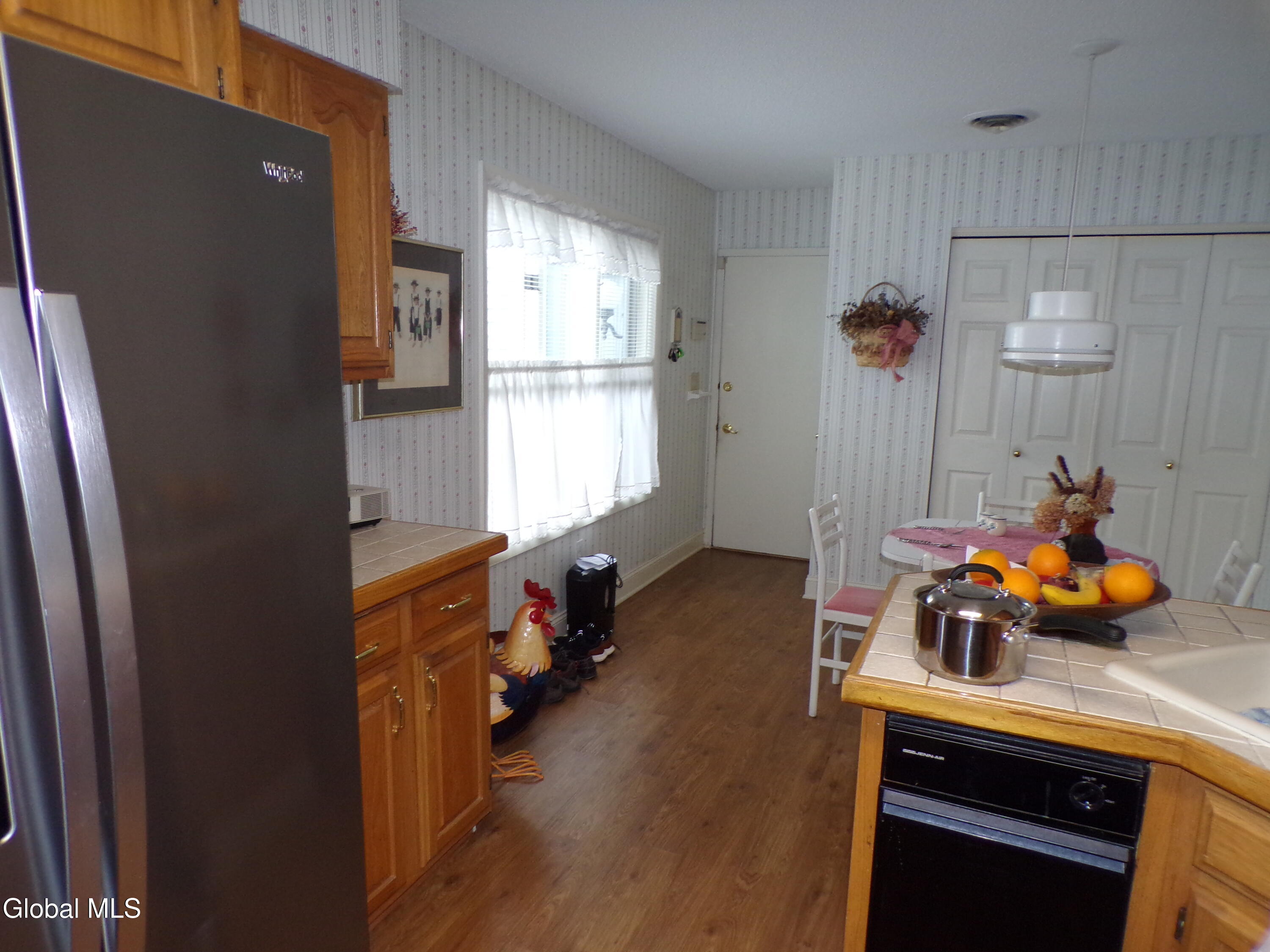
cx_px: 635
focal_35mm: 24
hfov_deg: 71.6
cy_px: 476
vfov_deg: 56.8
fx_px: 881
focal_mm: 4.3
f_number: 3
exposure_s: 1/34
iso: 200
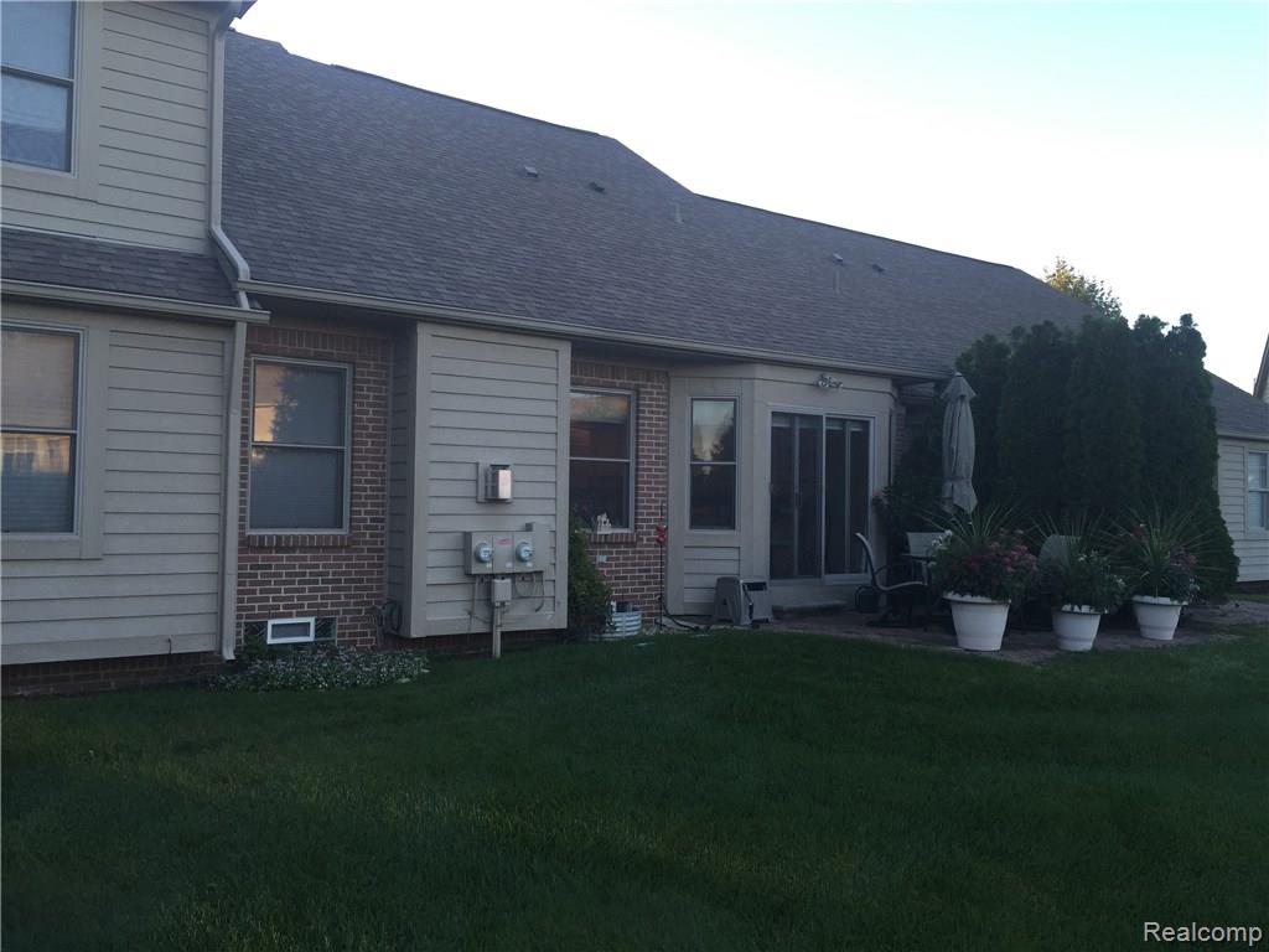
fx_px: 1063
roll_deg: -1.1
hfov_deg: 61.7
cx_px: 634
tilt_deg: +1.2
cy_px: 476
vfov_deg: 48.2
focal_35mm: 29
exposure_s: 1/141
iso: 32
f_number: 2.2
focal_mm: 4.15
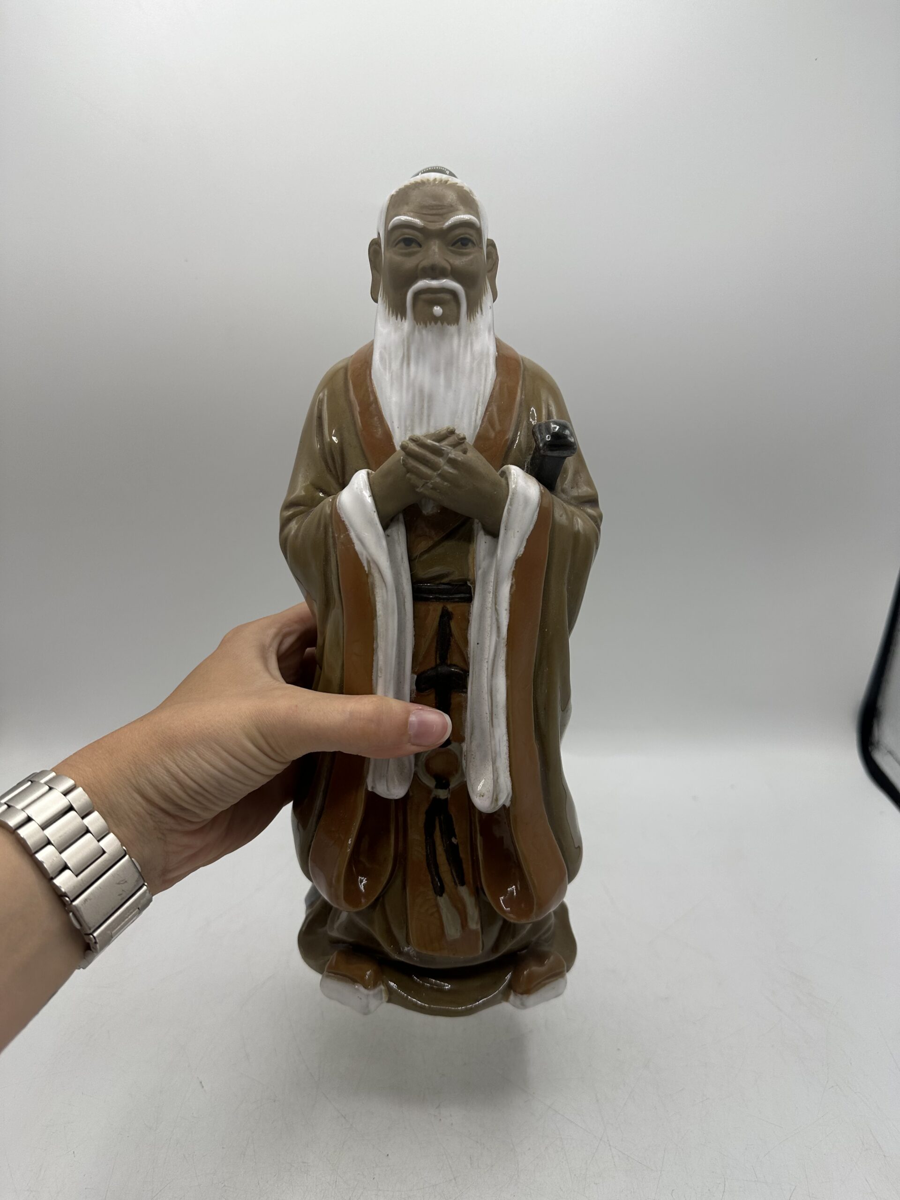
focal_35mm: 24
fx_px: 832
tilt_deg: -23.2
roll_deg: +0.4
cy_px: 600
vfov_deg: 71.6
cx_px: 450
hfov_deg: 56.8
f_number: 1.78
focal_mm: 6.86
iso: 80
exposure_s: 1/1988
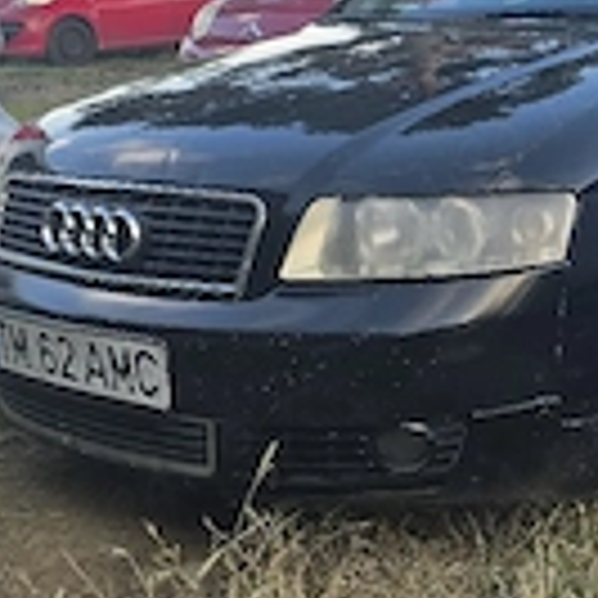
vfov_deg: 28.1
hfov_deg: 27.1
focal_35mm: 61
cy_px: 229
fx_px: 1192
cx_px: 549
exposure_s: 1/182
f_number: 1.7
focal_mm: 6.3
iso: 16
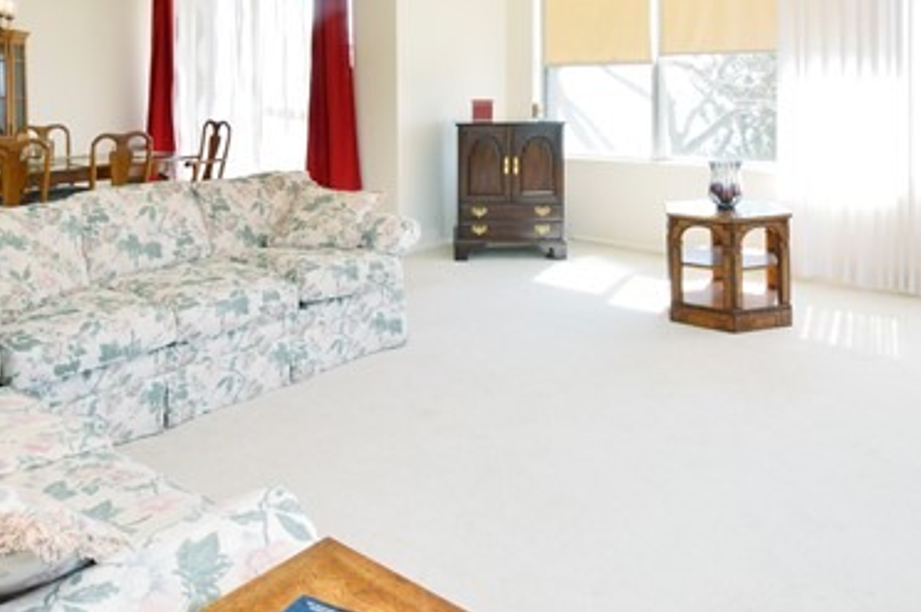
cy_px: 109
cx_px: 456
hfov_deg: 60.3
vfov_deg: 40.2
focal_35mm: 31
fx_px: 792
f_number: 16
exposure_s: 1/80
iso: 800
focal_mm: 12
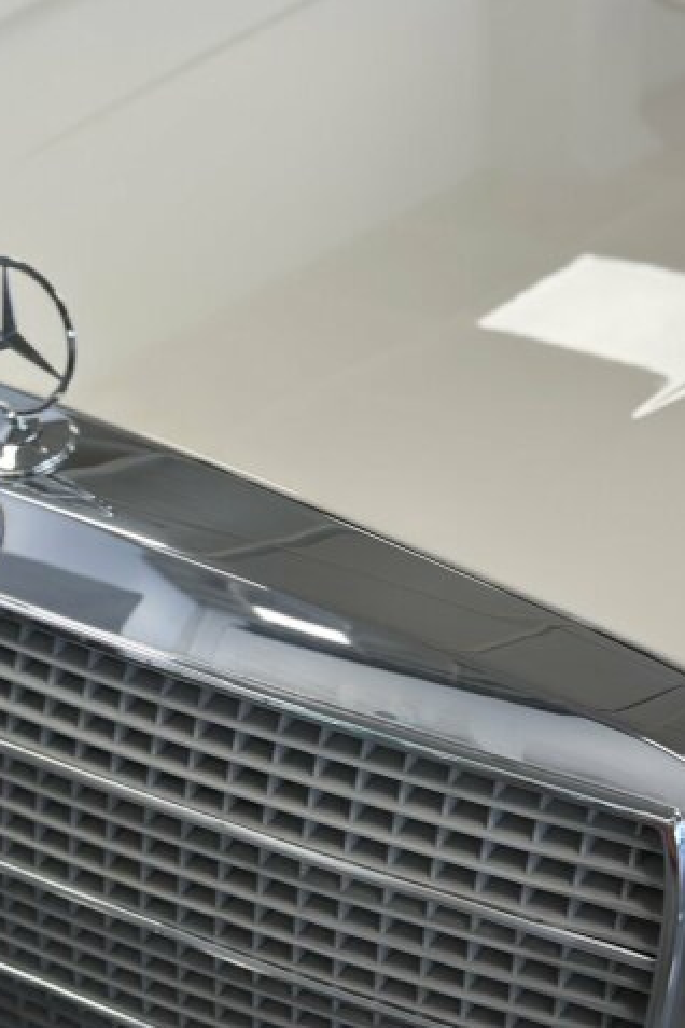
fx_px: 1912
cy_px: 513
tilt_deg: -26.1
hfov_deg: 20.2
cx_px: 215
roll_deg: -1.7
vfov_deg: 30.1
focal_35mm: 67
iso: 100
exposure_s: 1/121
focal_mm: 6.86
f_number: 1.78
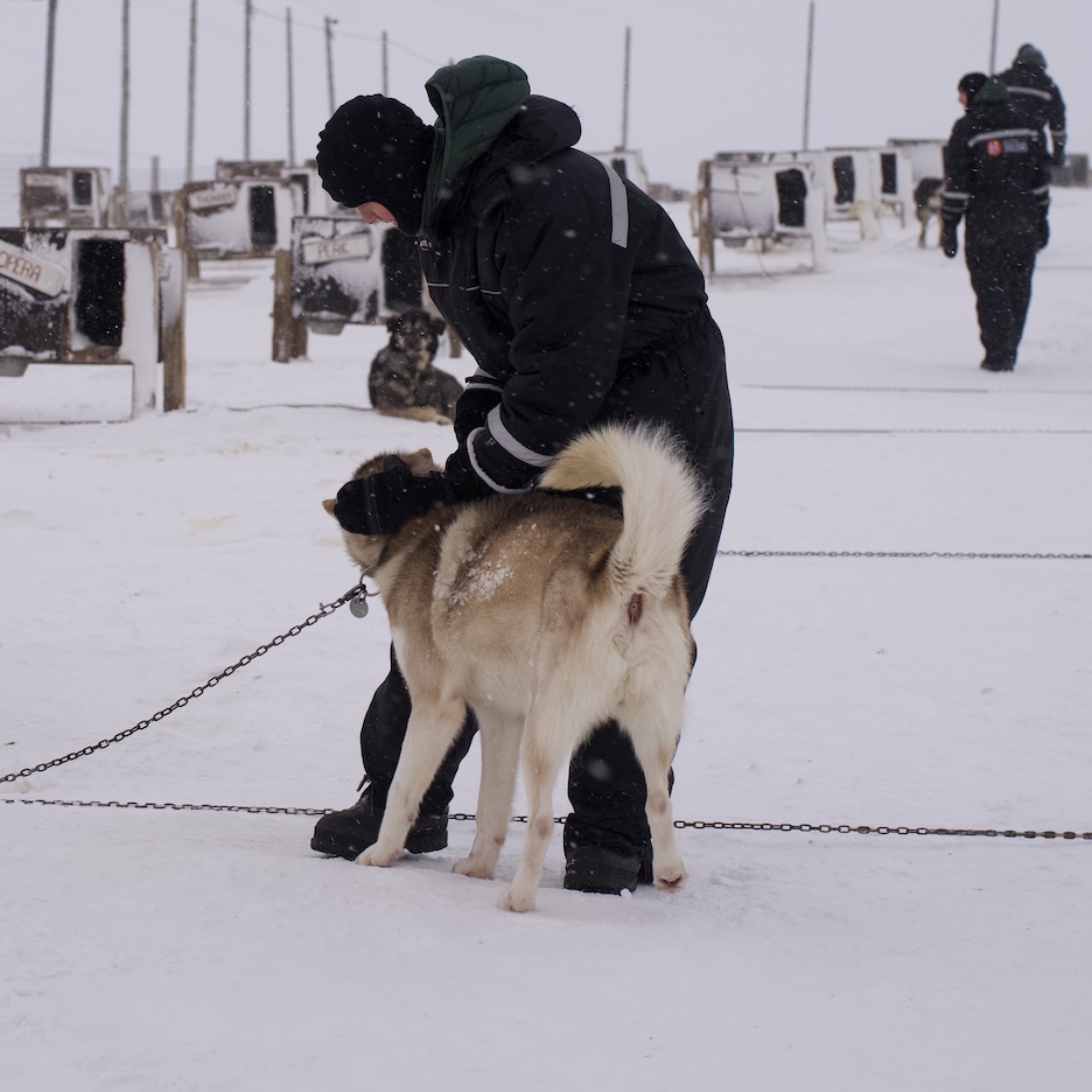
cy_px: 253
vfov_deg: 15.9
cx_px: 320
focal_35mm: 109
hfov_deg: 15.9
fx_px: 3890
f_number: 4
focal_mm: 50
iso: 500
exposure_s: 1/640
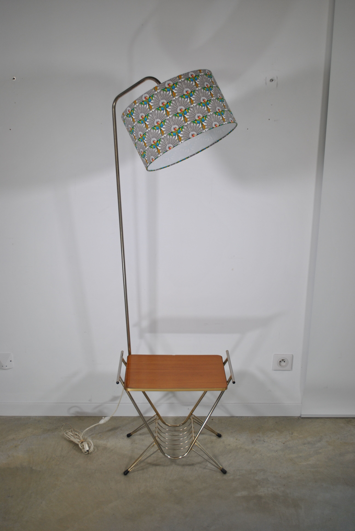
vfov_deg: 49.5
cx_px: 178
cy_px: 266
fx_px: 575
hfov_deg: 34.3
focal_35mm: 39
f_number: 4.2
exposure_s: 1/100
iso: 200
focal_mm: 26
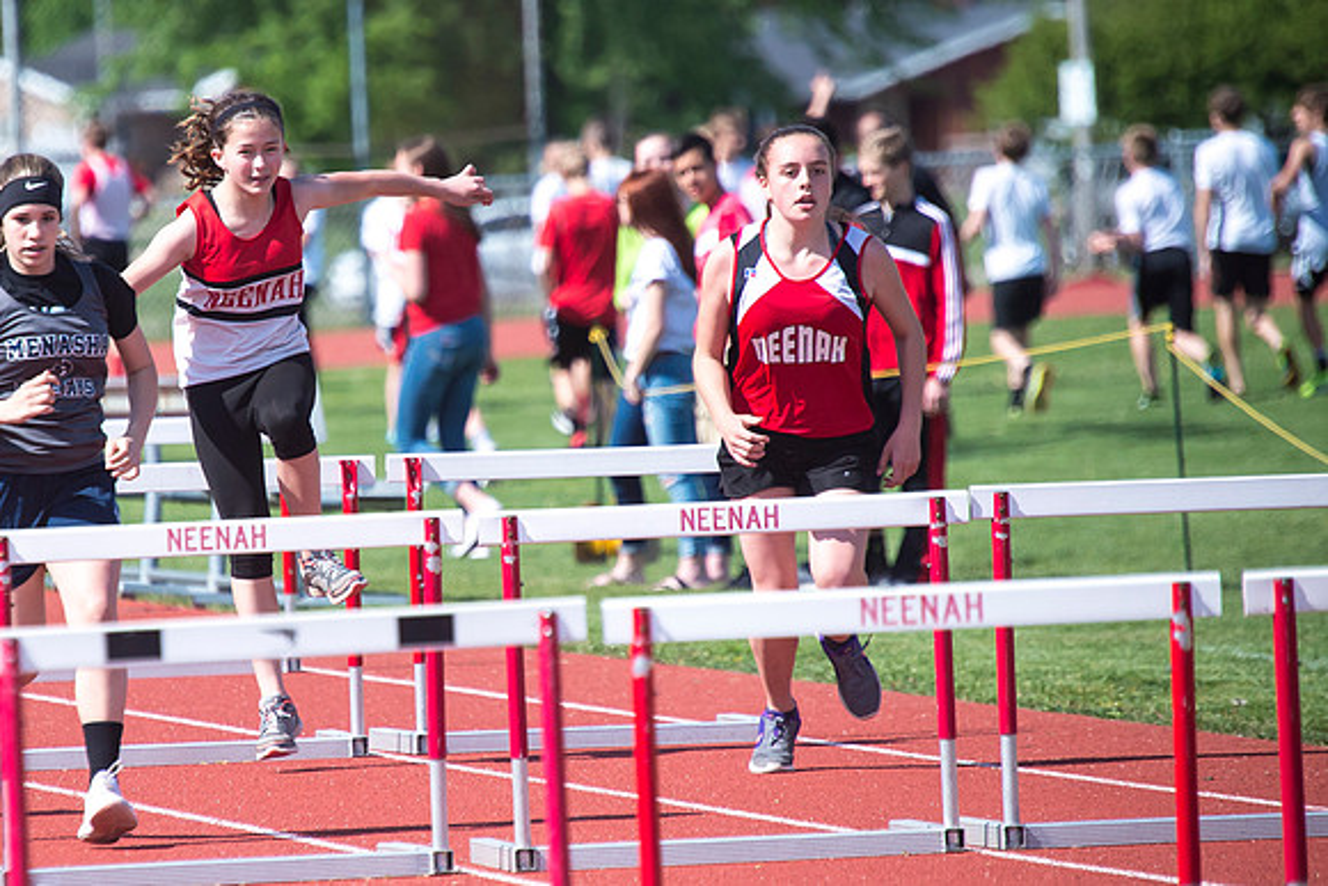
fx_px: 21164
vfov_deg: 2.4
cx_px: 376
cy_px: 425
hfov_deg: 3.6
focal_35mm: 574
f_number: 6.3
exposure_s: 1/3200
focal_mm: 400
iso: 1000
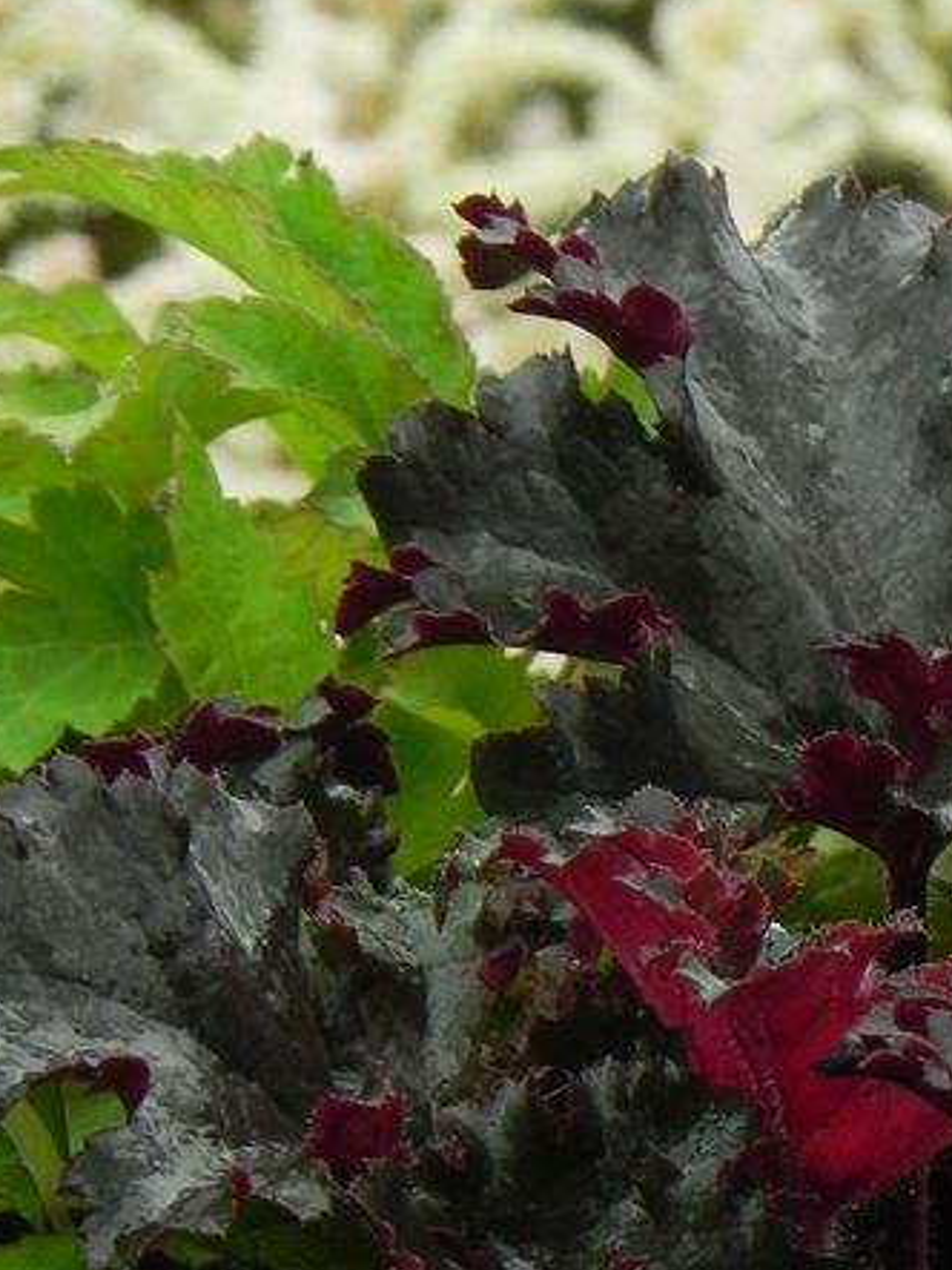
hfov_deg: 3.3
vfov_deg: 4.4
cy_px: 1041
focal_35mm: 446
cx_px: 840
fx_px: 16362
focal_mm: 44
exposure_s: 1/160
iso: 160
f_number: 5.6
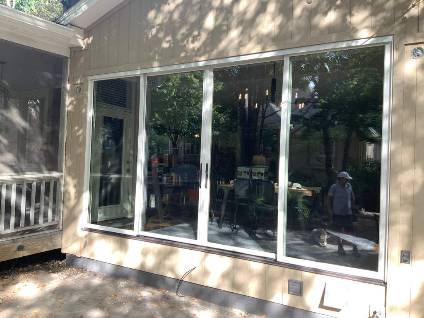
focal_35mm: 29
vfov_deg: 48.2
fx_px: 355
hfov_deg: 61.7
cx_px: 212
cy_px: 159
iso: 16
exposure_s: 1/166
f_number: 1.8
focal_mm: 3
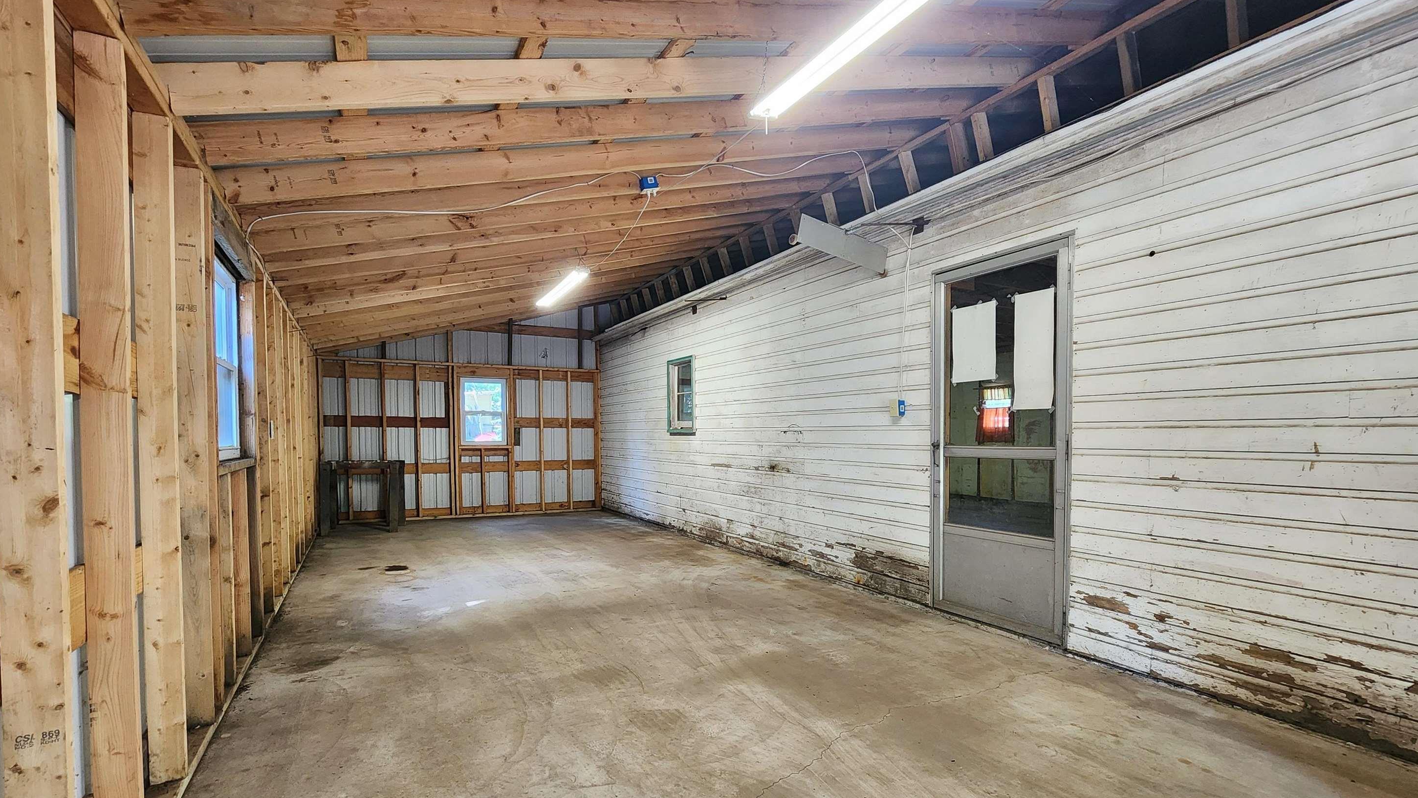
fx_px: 564
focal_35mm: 15
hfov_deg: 102.9
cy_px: 458
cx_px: 669
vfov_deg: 70.1
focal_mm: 2.2
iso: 250
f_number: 2.2
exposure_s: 1/60
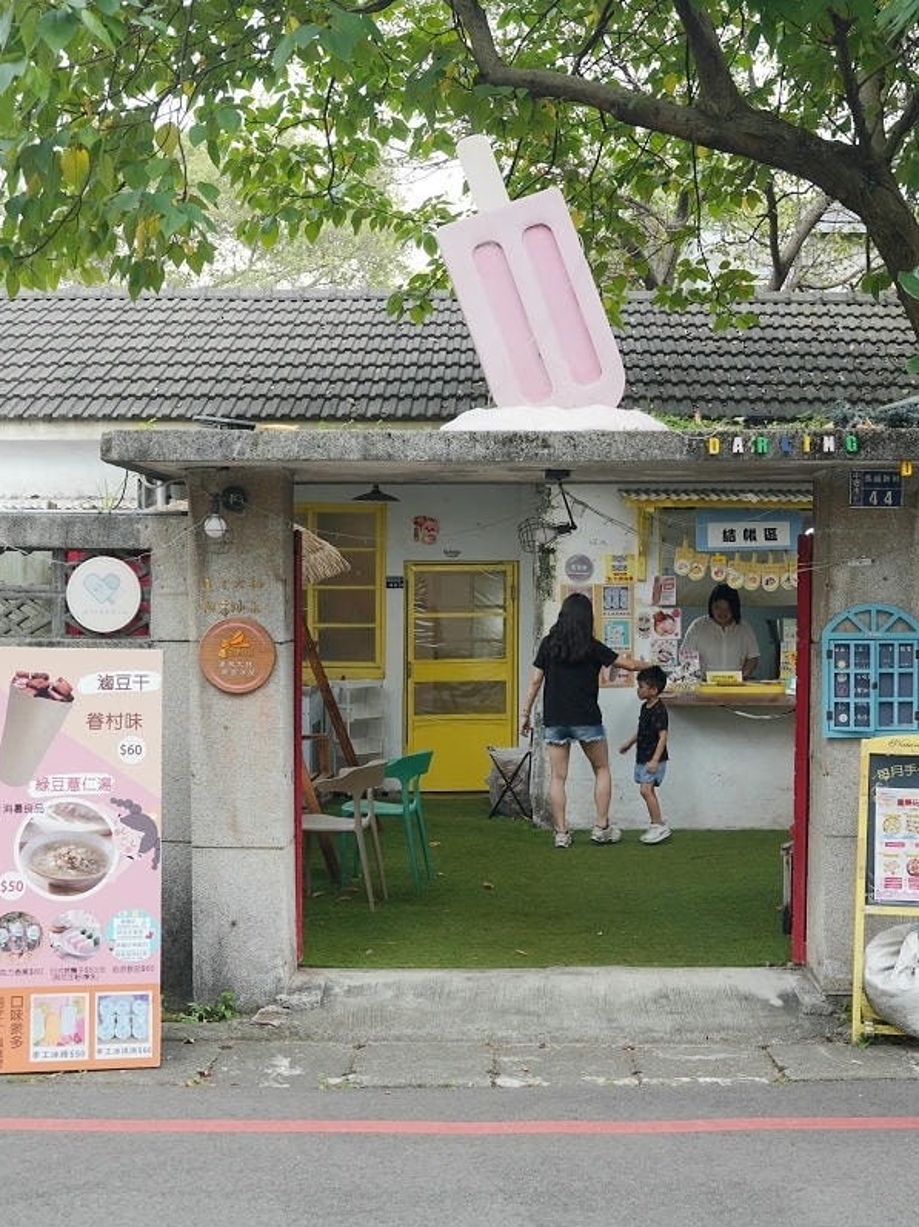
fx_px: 1488
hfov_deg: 34.3
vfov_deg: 44.8
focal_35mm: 42
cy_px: 614
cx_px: 526
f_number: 4
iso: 200
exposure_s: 1/60
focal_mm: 29
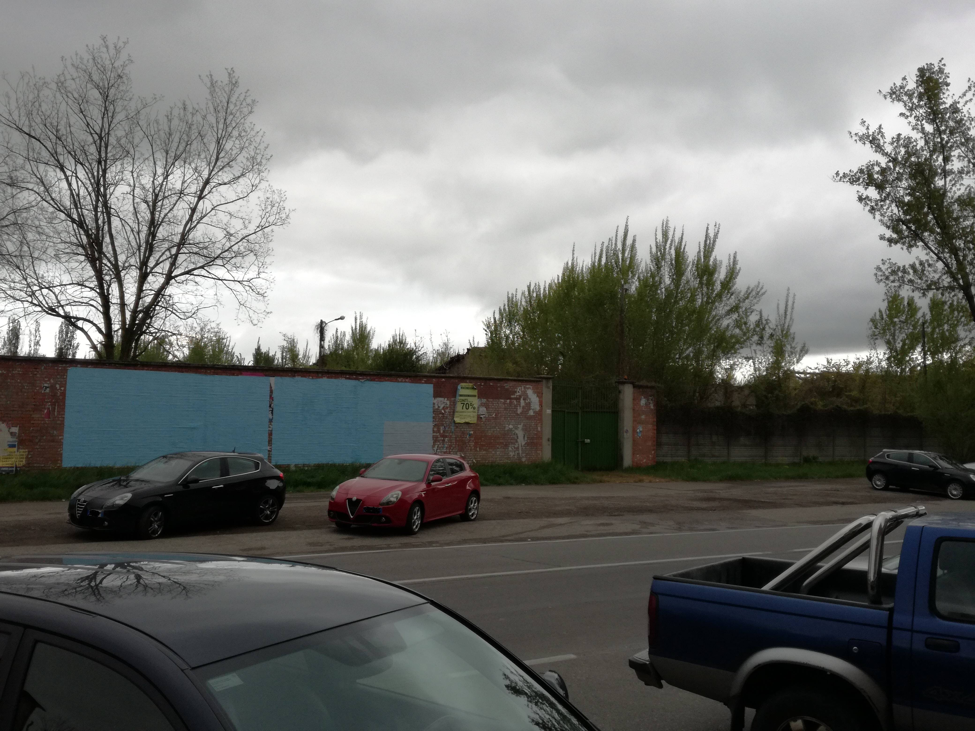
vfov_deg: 45.4
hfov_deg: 58.4
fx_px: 873
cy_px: 366
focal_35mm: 31
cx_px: 488
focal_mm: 3.79
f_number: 2
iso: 50
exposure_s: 1/262
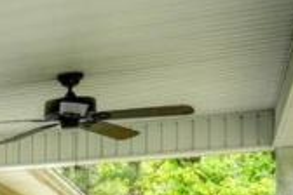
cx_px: -394
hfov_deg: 13.9
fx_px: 871
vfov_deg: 12.0
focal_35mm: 107
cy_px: 317
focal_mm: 10
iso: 125
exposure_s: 1/6
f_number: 9
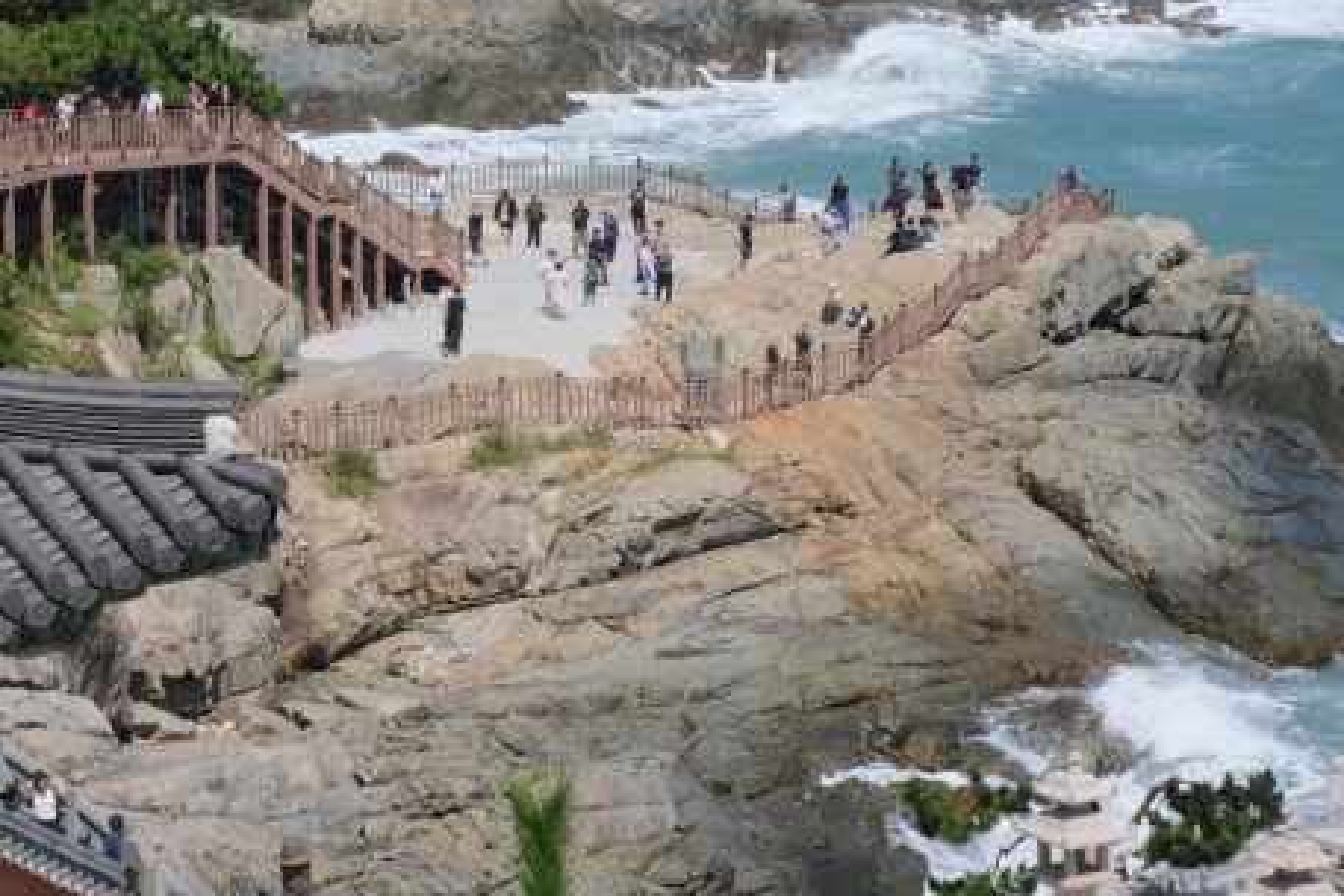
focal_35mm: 119
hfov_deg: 16.8
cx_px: 0
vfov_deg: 11.5
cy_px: 228
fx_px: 4442
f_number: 6.4
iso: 320
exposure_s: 1/1250
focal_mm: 35
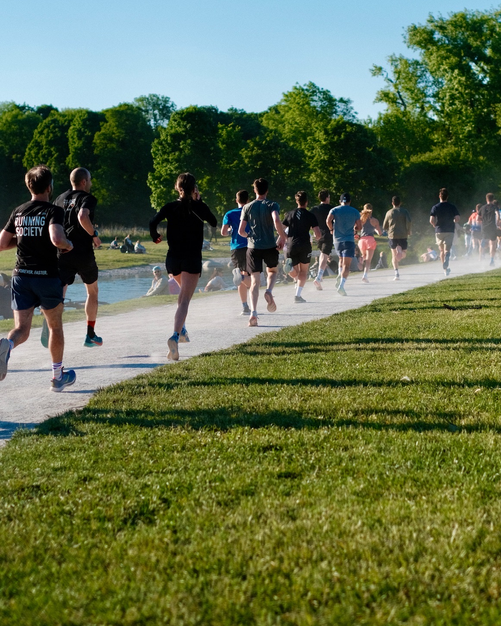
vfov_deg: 24.1
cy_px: 227
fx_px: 1464
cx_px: 269
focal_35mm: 79
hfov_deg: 19.4
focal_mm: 35
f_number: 2
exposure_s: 1/4000
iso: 160
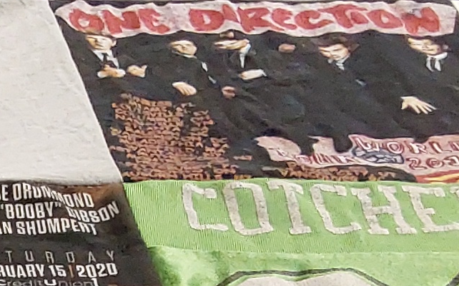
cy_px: 646
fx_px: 1889
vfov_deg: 8.1
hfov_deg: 12.6
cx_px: -387
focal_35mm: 151
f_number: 1.9
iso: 160
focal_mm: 2.91
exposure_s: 1/60
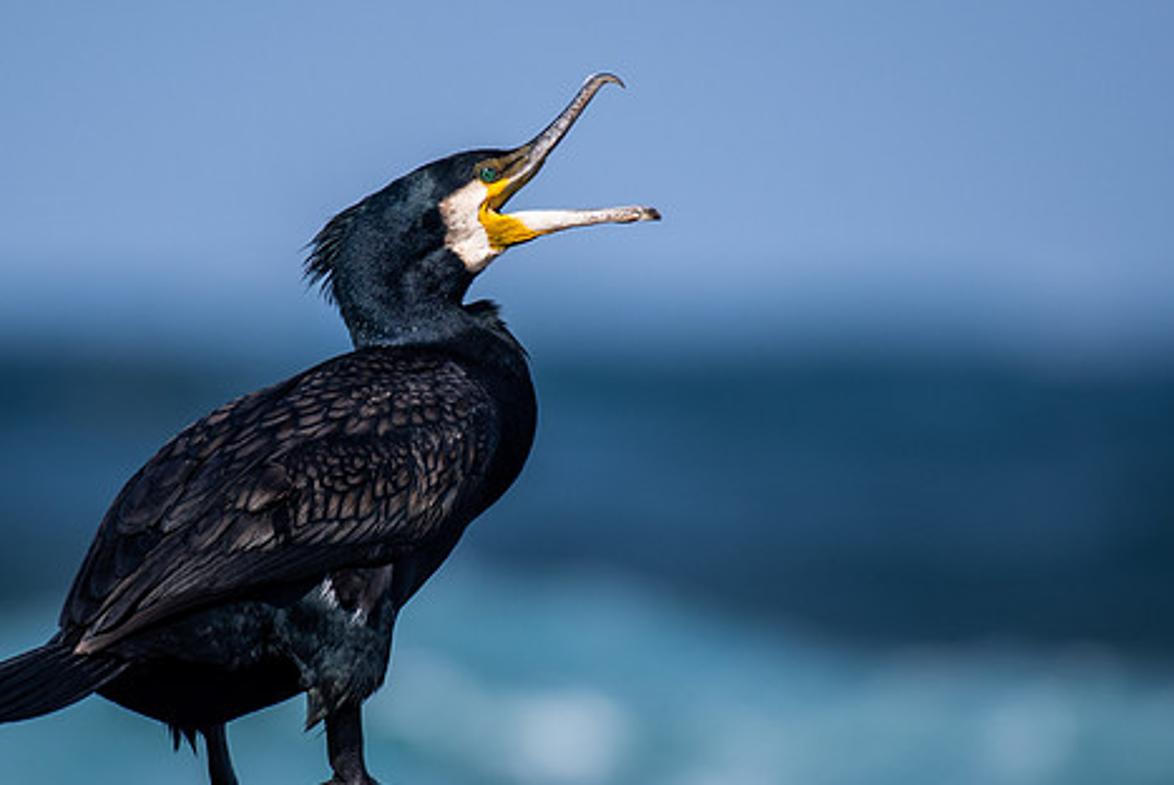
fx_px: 42028
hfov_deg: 1.6
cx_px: 426
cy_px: 367
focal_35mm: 1288
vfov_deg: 1.1
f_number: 5.6
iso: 64
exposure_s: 1/500
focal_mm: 500
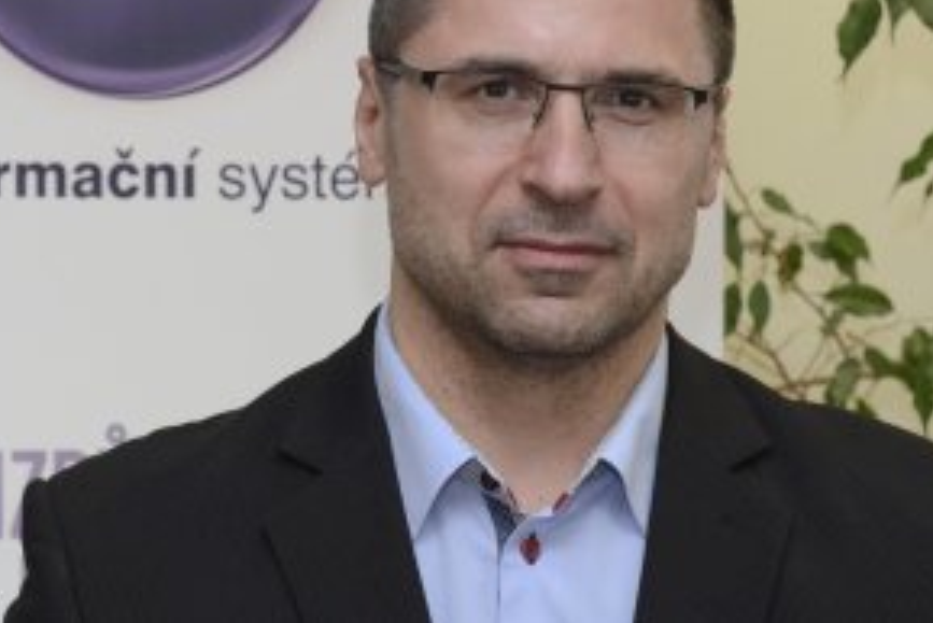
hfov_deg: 14.5
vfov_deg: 9.7
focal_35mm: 141
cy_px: 195
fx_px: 3656
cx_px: 504
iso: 3200
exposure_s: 1/125
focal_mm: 102
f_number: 10
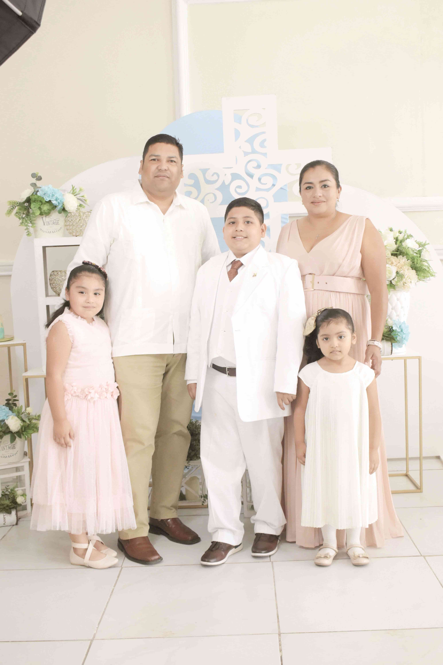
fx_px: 748
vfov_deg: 47.9
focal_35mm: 40
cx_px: 222
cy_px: 332
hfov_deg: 33.0
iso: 1600
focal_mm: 27
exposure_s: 1/80
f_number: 6.3
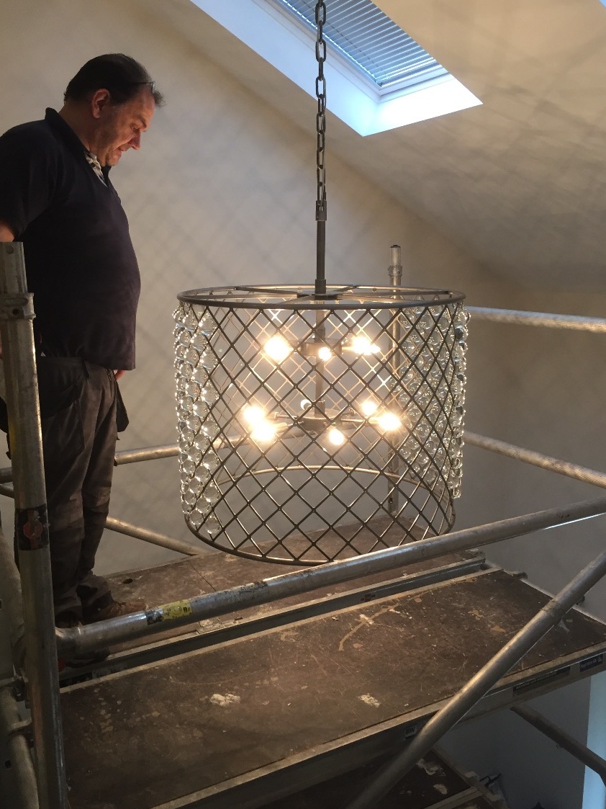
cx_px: 307
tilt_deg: -10.9
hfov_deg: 45.4
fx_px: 724
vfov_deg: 58.3
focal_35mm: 31
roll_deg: +0.4
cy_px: 393
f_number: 2.2
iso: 125
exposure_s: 1/33
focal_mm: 4.15
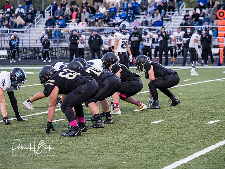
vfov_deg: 8.2
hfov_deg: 11.0
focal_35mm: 180
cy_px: 84
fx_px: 1170
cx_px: 112
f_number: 2.8
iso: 2500
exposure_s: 1/1000
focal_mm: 90
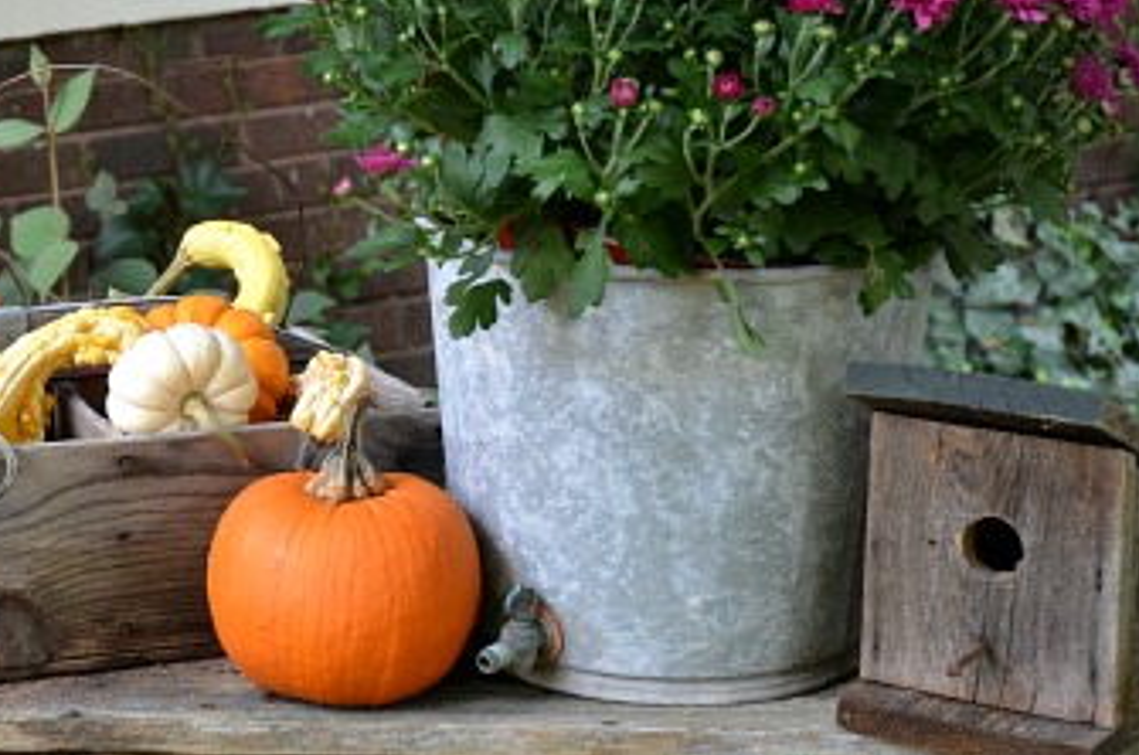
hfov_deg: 18.4
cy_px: 287
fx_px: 3505
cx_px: 350
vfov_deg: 12.3
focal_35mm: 111
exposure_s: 1/100
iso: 400
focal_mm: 40
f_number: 5
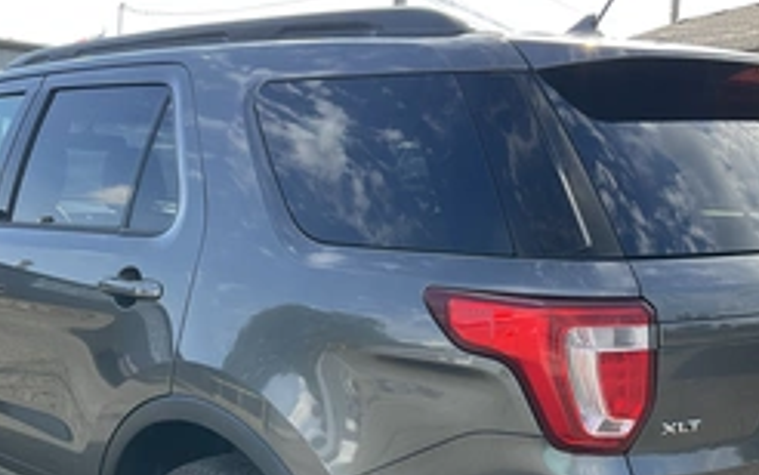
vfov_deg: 25.1
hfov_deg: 40.2
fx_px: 1035
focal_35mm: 50
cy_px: 419
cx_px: 346
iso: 25
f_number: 1.8
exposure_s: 1/428
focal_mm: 3
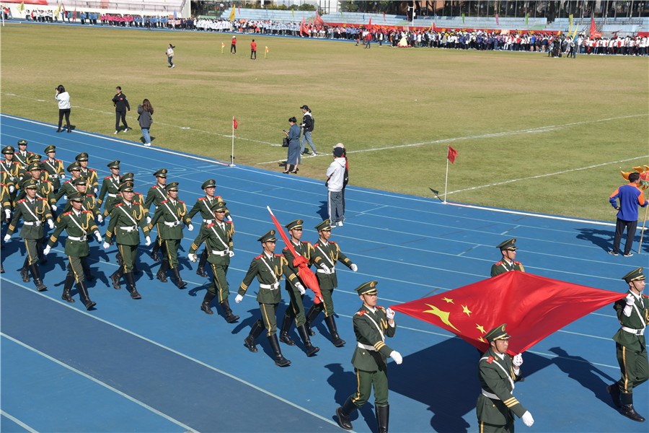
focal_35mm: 55
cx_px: 324
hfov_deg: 36.2
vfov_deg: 24.6
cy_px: 216
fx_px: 991
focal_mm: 55
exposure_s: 1/1250
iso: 220
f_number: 5.6
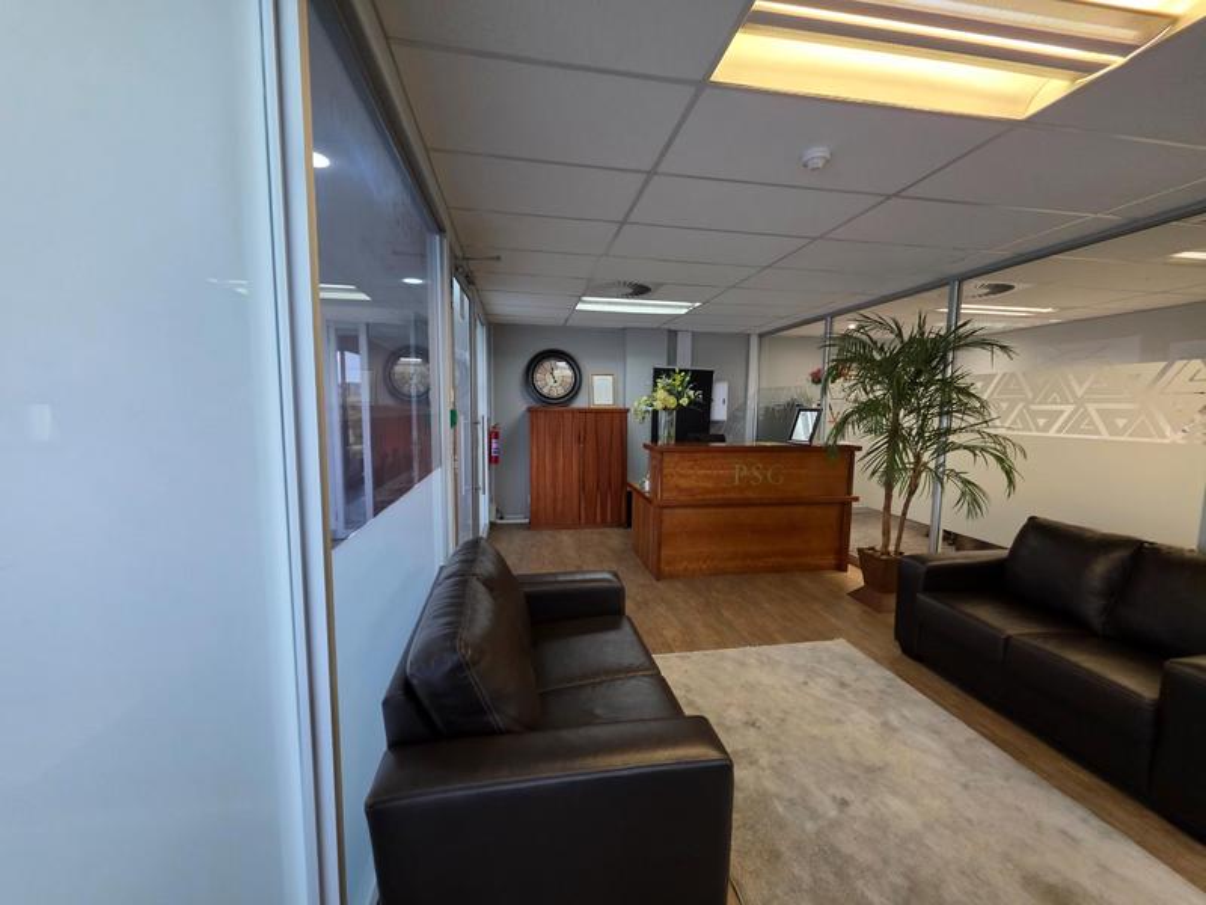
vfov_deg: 89.9
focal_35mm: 13
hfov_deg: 106.2
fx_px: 453
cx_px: 603
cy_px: 452
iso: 320
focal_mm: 2.2
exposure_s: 1/50
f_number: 1.9
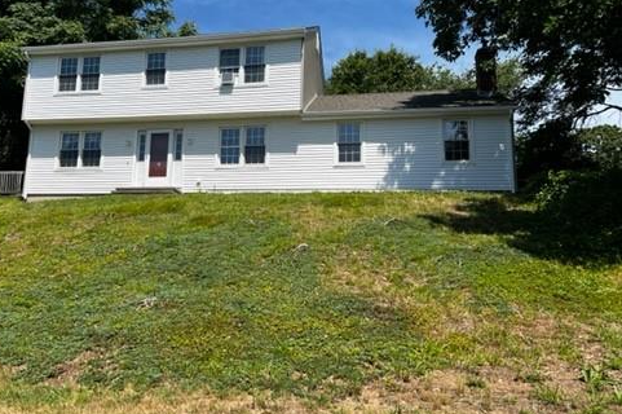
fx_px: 622
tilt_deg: +12.6
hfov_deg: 52.5
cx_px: 229
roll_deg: -2.8
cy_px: 182
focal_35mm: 36
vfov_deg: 36.8
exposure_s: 1/3460
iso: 50
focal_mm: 5.7
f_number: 1.5
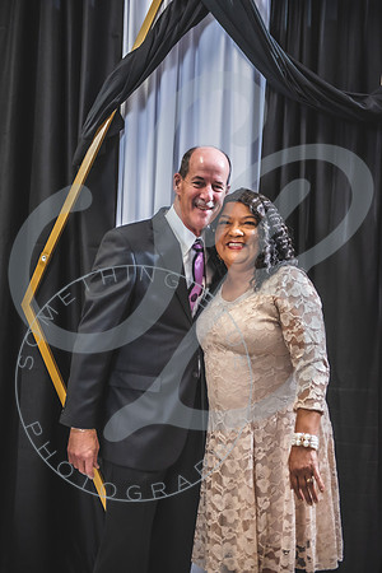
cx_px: 191
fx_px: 891
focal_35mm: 56
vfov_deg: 35.6
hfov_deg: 24.2
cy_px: 286
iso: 1600
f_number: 2.8
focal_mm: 56
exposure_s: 1/250
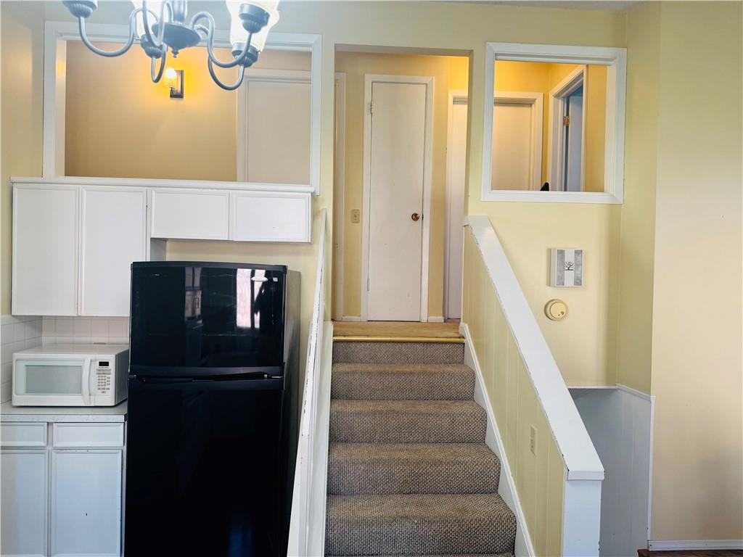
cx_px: 372
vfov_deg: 56.8
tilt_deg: -2.0
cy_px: 278
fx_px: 515
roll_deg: -1.6
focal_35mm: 24
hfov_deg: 71.6
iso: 200
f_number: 1.78
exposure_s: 1/120
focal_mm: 6.76
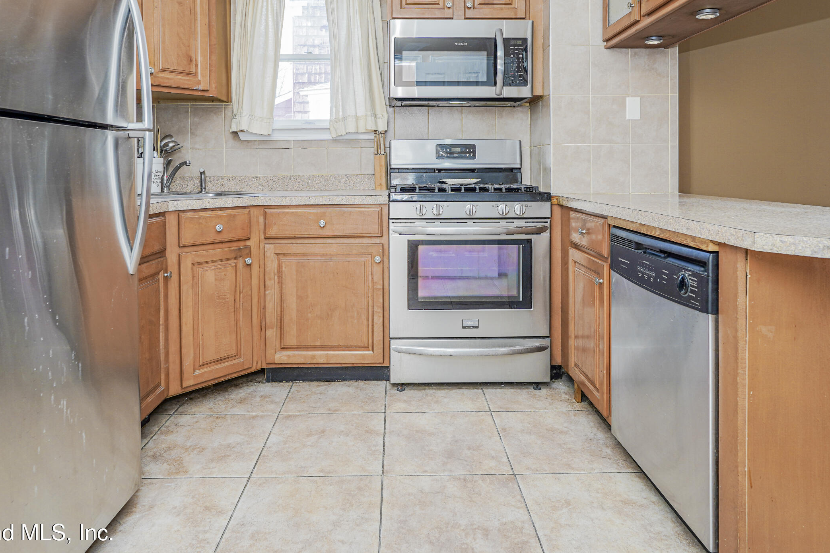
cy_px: 171
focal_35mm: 23
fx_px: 530
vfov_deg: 53.7
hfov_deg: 76.1
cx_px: 407
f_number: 4.5
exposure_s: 1/40
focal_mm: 16
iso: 100
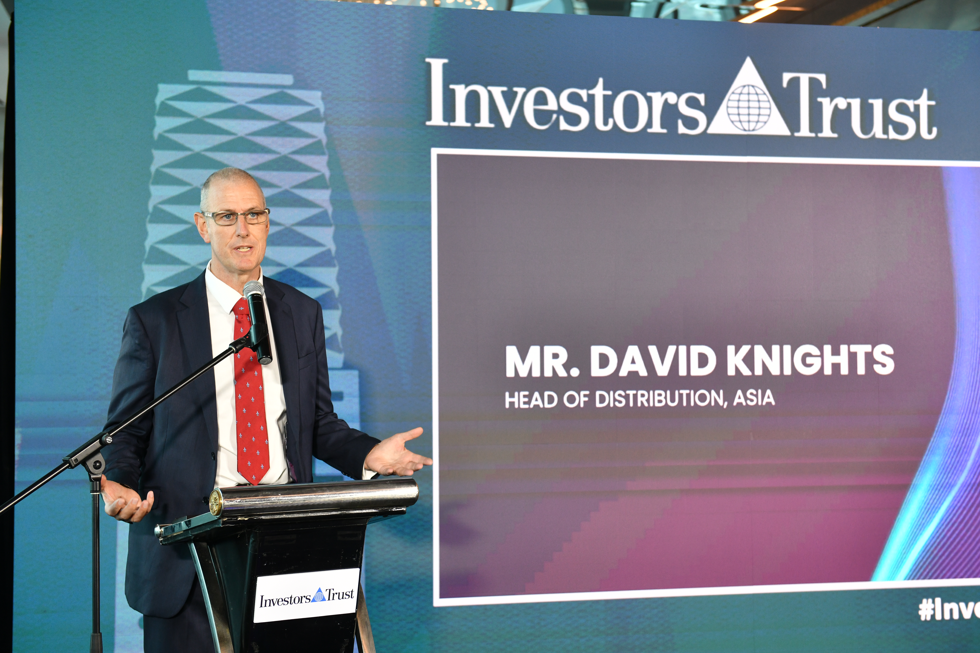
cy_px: 326
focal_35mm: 56
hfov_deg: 35.6
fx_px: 1524
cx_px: 490
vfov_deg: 24.2
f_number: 3.5
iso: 1000
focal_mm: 56
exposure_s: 1/250
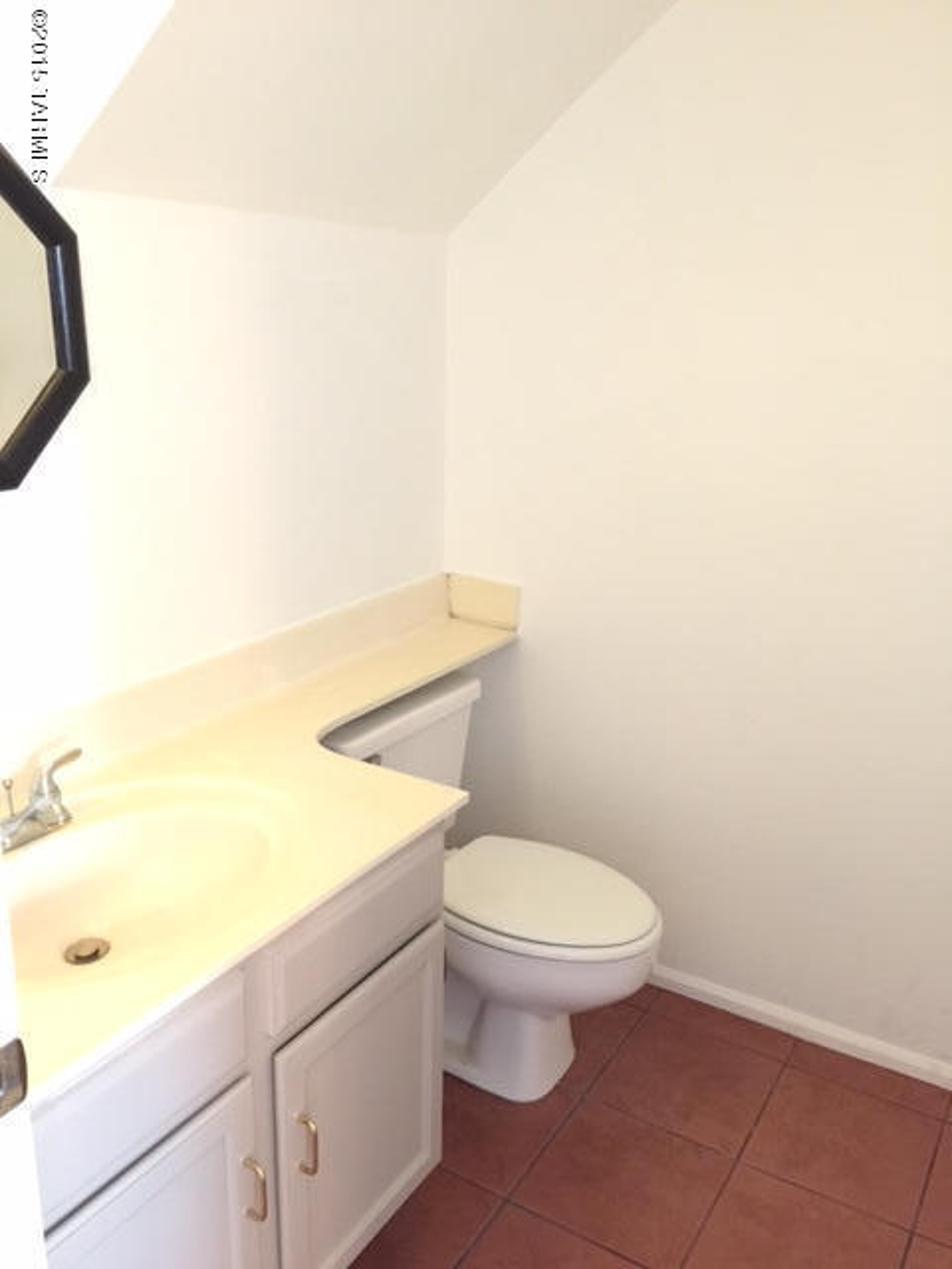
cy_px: 634
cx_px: 476
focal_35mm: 29
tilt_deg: -15.5
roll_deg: -1.5
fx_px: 1063
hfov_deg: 48.2
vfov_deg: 61.7
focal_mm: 4.15
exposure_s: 1/4
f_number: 2.2
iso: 125
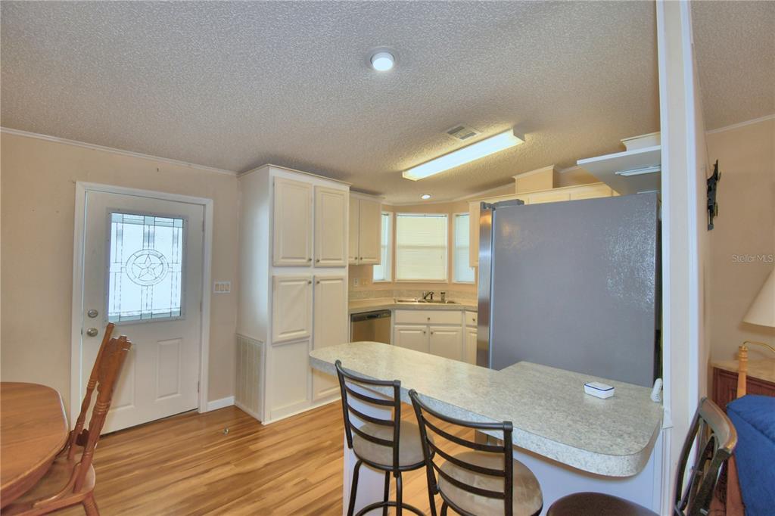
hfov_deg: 100.4
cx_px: 388
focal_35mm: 15
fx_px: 323
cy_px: 258
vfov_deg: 77.3
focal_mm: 10
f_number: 4.5
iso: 140
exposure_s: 1/60
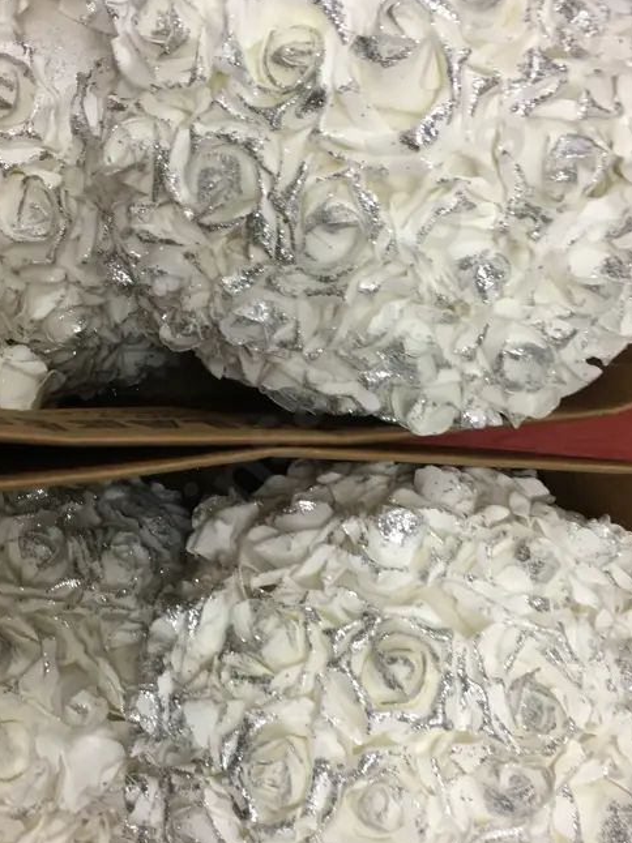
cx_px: 264
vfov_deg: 41.2
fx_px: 1121
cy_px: 453
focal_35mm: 46
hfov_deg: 31.4
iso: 40
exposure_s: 1/17
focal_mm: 4.15
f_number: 2.2
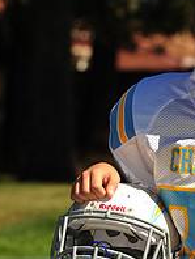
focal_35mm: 295
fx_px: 2211
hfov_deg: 5.0
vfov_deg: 6.7
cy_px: 275
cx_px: 212
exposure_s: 1/1000
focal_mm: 105
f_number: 5
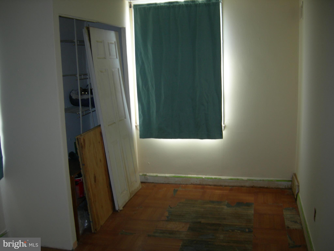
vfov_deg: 39.7
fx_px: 347
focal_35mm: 36
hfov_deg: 51.4
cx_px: 167
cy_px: 126
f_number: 2.7
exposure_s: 1/30
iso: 64
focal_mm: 7.5
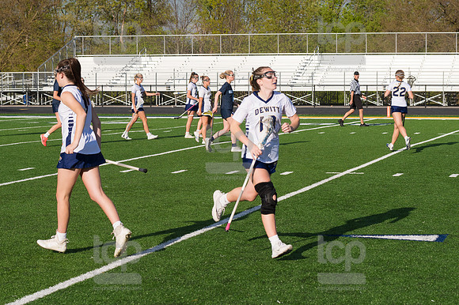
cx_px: 230
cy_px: 152
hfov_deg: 19.5
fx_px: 1338
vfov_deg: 13.0
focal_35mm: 105
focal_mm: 70
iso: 250
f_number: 5.6
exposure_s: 1/1600
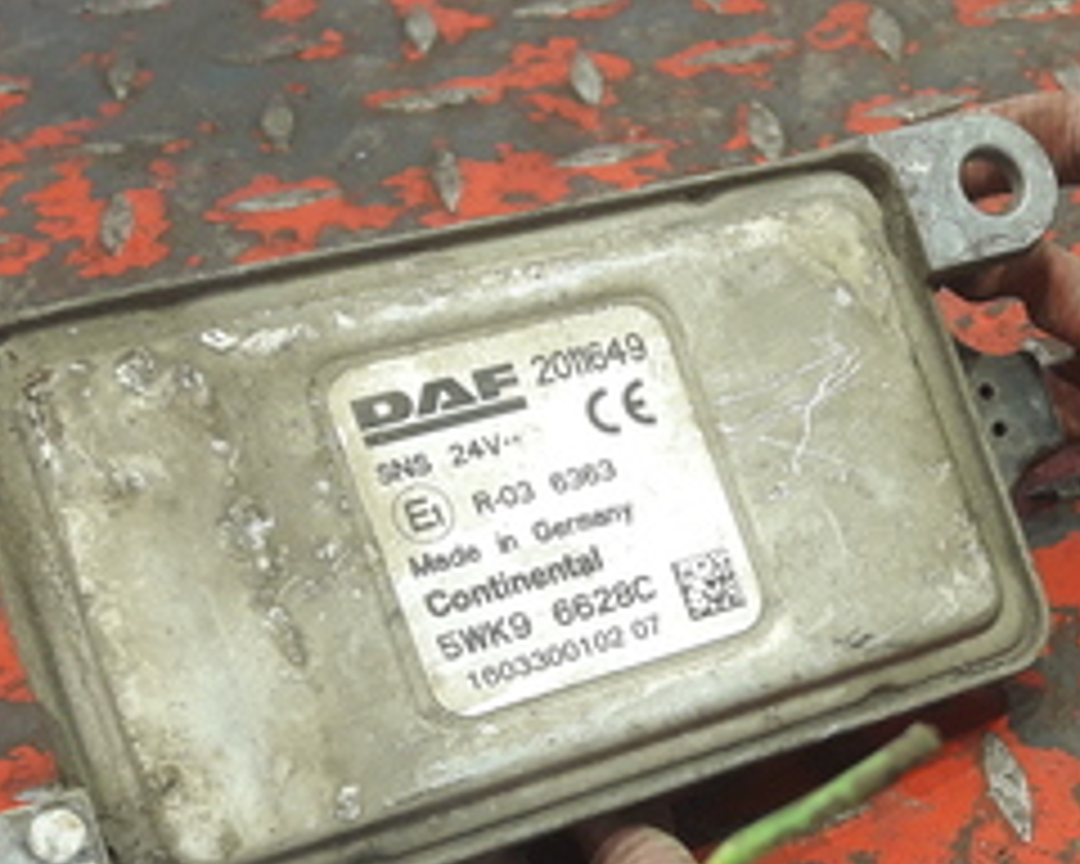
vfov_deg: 20.8
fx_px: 2333
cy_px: 626
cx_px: 873
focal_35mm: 73
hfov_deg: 25.6
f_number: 1.9
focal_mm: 3.7
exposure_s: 1/33
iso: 100
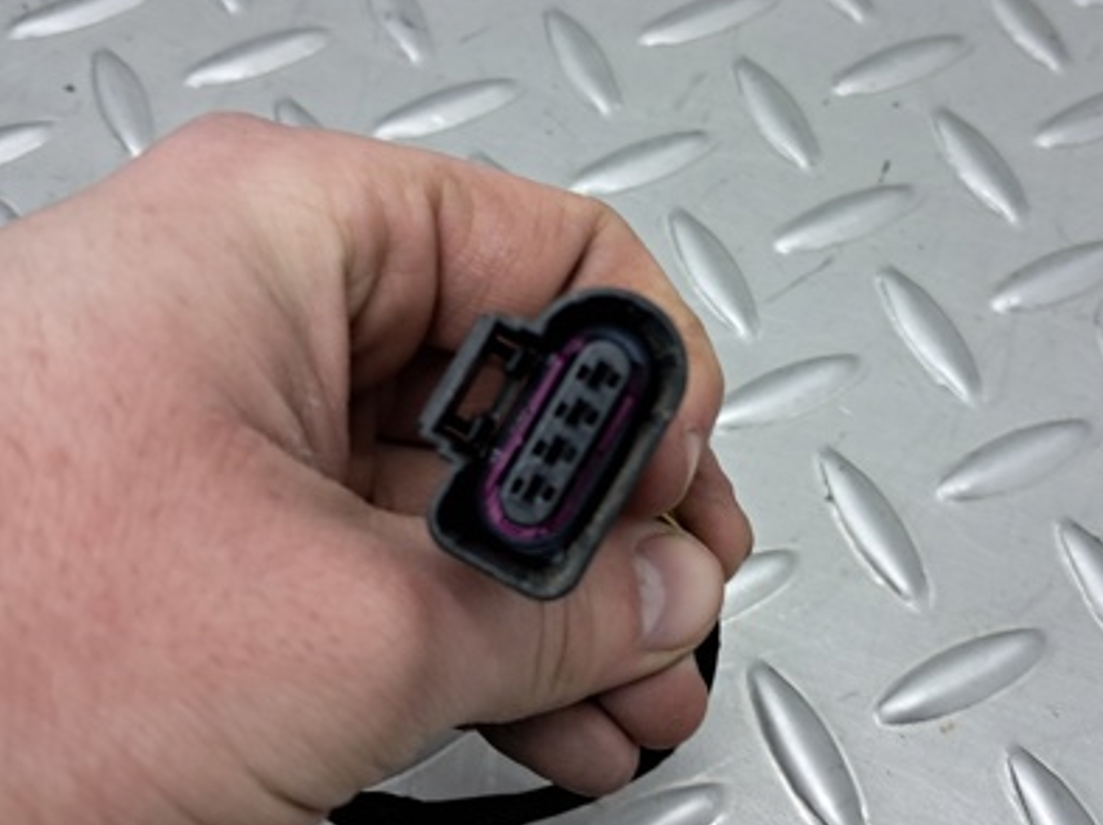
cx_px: 629
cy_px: 405
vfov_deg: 32.8
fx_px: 1401
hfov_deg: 42.9
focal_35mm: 44
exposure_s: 1/50
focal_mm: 4
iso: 100
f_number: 1.8
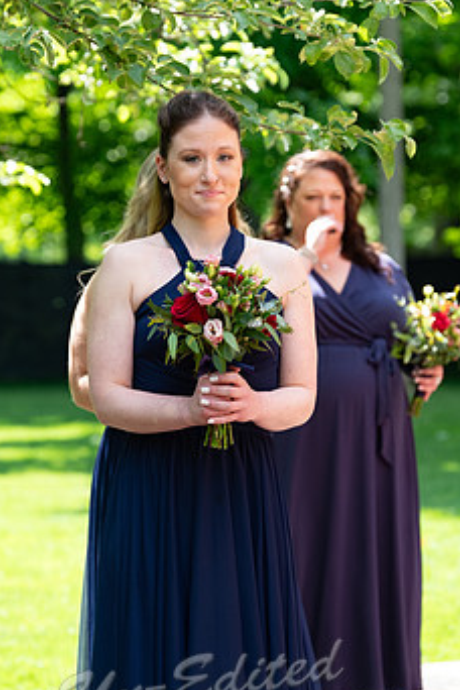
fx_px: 3584
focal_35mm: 187
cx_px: 202
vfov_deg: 11.0
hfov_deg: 7.3
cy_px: 347
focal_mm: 94.5
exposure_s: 1/250
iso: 250
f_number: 3.6
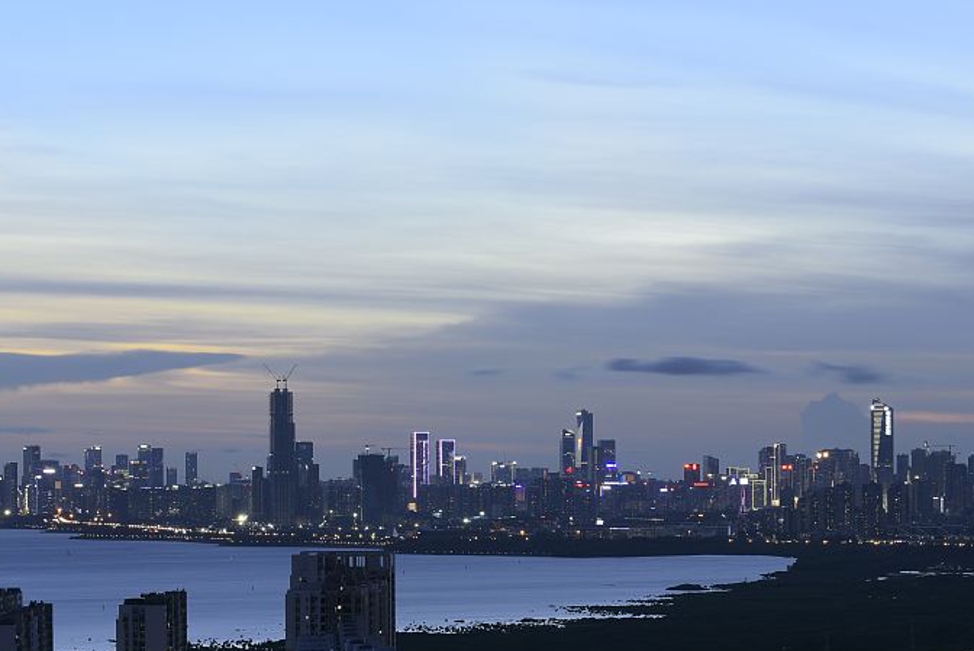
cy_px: 508
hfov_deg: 16.3
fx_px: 3384
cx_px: 787
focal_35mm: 125
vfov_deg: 11.0
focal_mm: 70
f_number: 9
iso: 125
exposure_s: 30
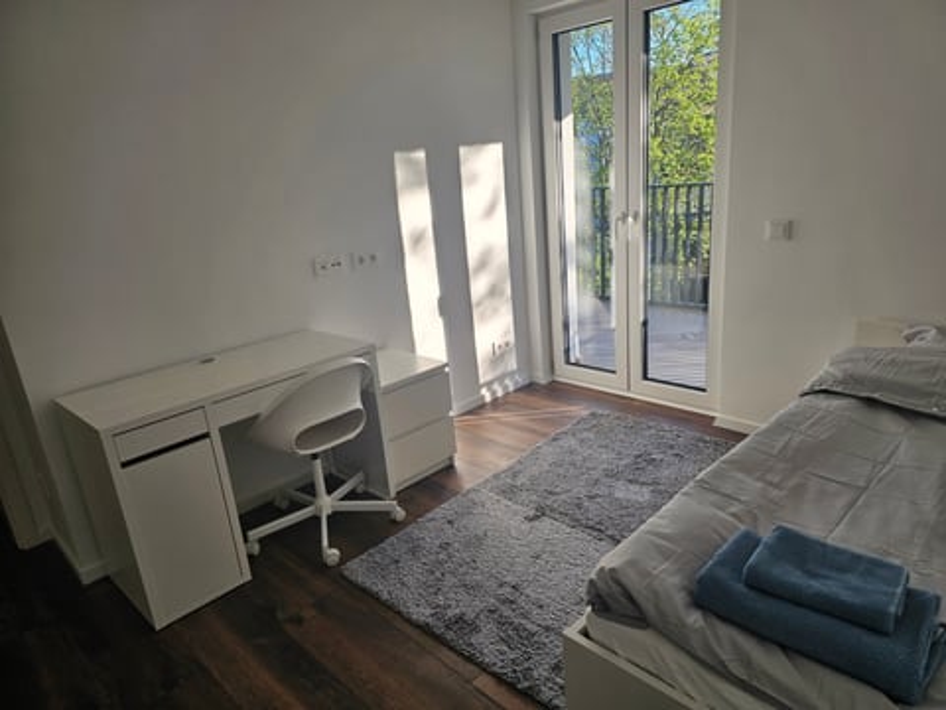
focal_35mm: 23
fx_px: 629
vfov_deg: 58.9
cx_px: 473
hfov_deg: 73.9
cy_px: 355
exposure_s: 1/100
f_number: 1.7
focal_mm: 6.3
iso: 16
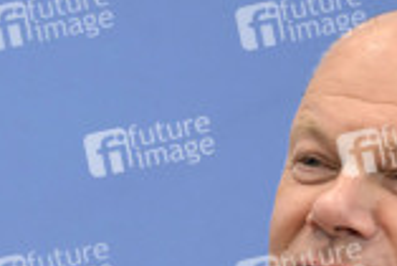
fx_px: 3963
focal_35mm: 359
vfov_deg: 3.8
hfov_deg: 5.7
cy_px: 337
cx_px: 82
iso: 5000
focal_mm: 125
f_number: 5.6
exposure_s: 1/800
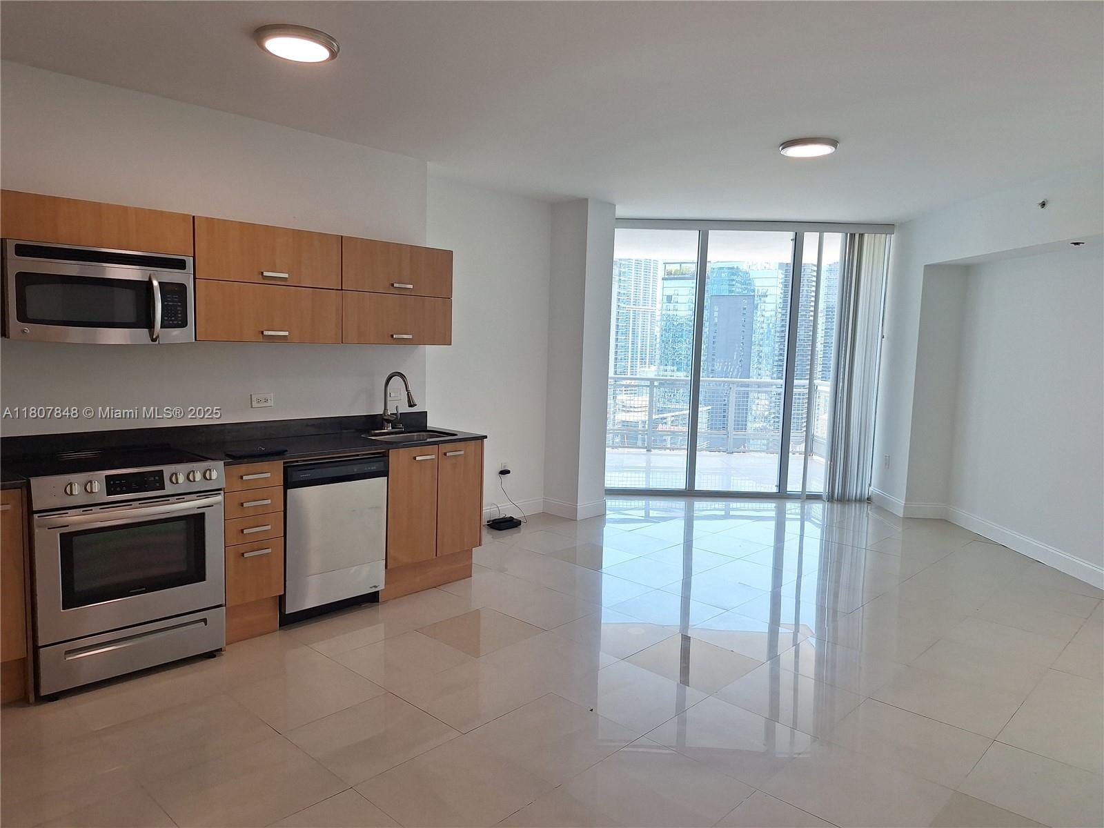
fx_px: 734
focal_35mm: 23
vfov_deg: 58.9
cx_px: 552
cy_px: 414
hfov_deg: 73.9
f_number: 1.8
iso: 40
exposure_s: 1/240
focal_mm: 5.54
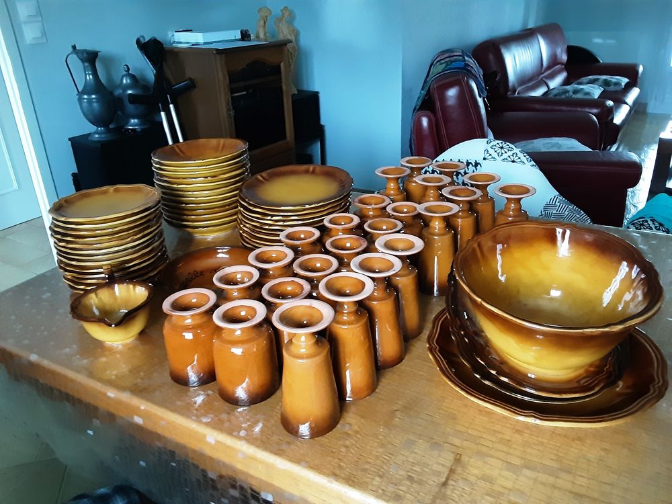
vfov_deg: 51.4
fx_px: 524
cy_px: 252
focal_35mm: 27
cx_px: 336
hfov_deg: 65.3
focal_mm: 2.91
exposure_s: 1/20
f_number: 1.9
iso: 400
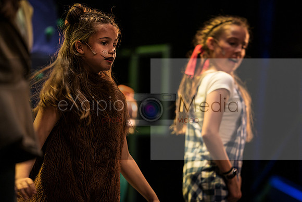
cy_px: 111
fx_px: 1852
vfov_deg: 6.2
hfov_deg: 9.3
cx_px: 157
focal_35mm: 221
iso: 500
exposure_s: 1/125
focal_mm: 200
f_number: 2.8
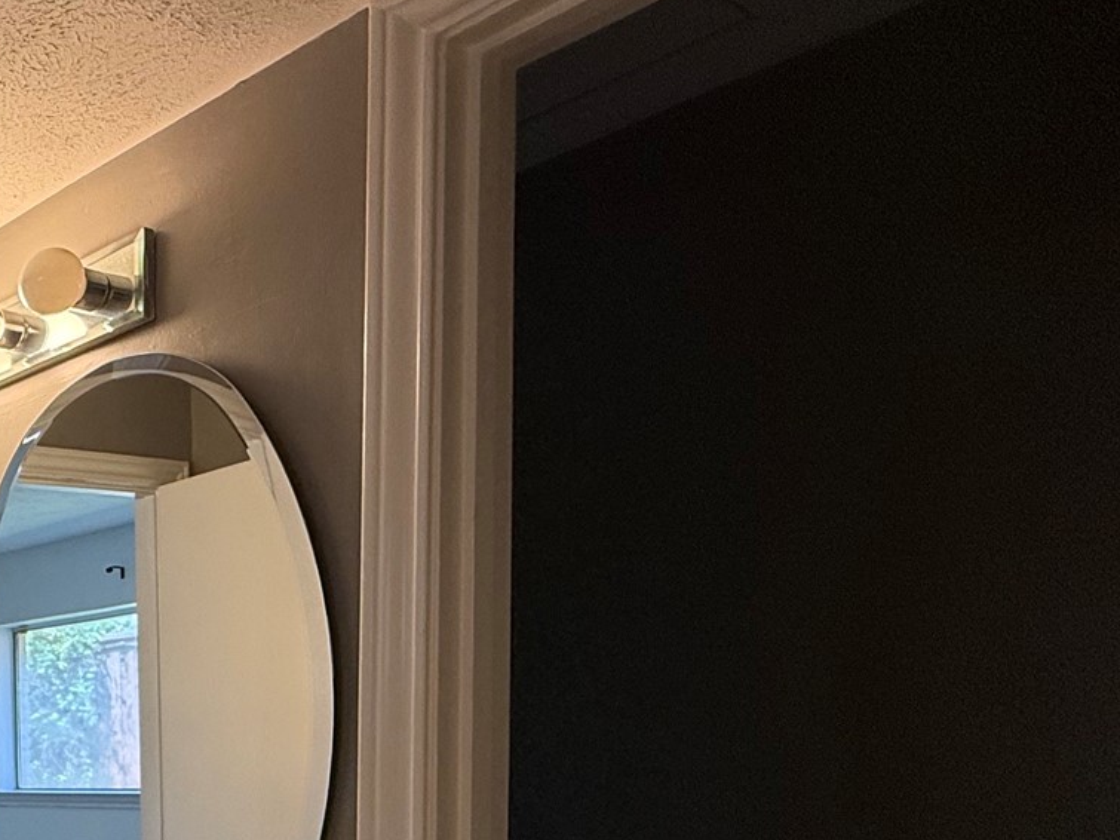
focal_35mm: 38
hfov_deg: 34.7
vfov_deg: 34.9
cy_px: 797
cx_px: -328
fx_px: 1229
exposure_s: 1/120
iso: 125
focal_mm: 2.22
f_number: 2.2
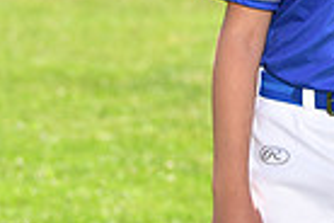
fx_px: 3906
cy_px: -168
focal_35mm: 421
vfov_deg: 3.2
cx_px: 680
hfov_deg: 4.8
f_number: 5
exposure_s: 1/200
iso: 100
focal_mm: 100
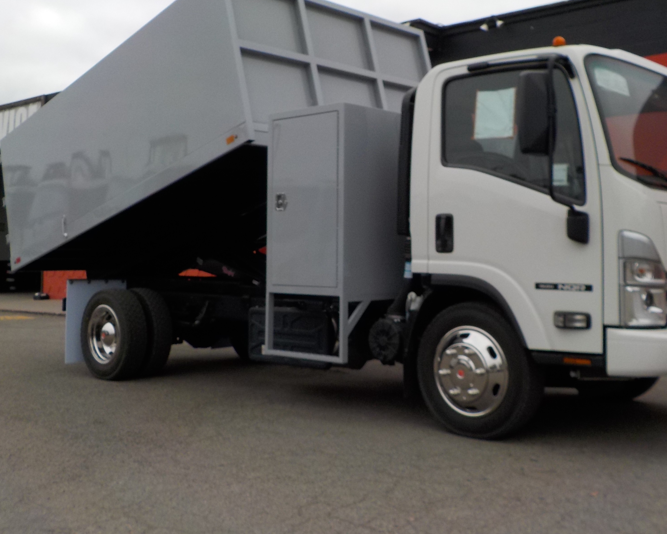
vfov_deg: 37.2
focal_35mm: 40
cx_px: 376
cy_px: 209
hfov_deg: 45.7
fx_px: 790
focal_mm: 4.1
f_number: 3.3
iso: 125
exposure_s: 1/640
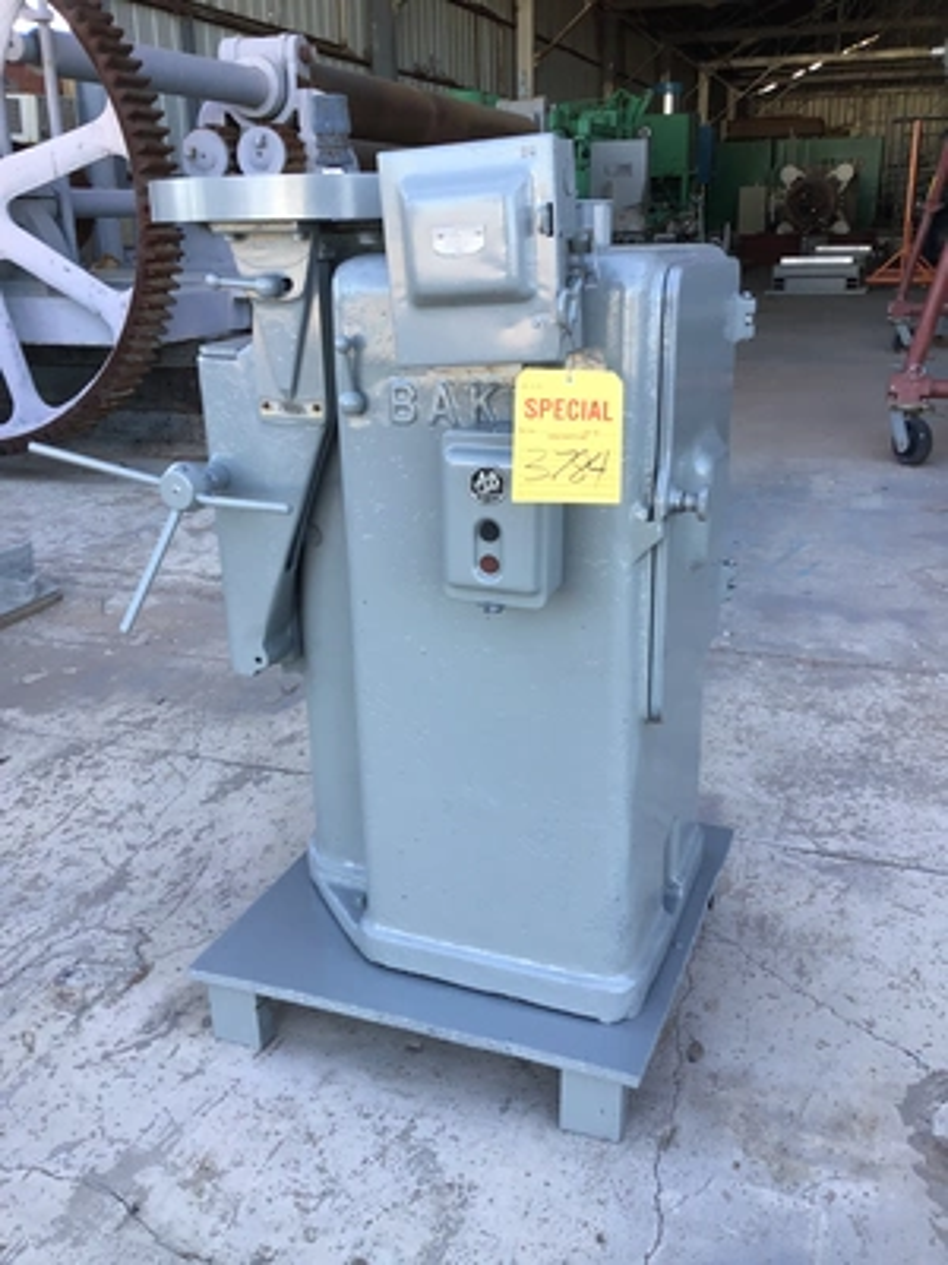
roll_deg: +1.1
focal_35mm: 31
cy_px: 632
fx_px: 1132
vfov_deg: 58.4
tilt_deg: -19.5
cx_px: 474
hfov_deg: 45.4
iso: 32
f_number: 2.4
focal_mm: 3.3
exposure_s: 1/120
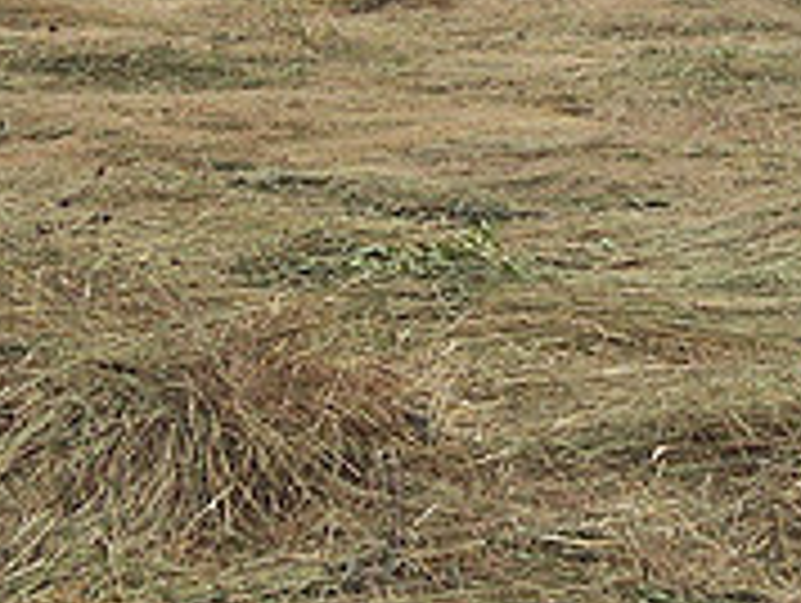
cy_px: -196
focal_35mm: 127
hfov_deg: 15.5
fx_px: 2943
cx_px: 405
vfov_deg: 11.4
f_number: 4
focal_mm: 8
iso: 100
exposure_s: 1/750
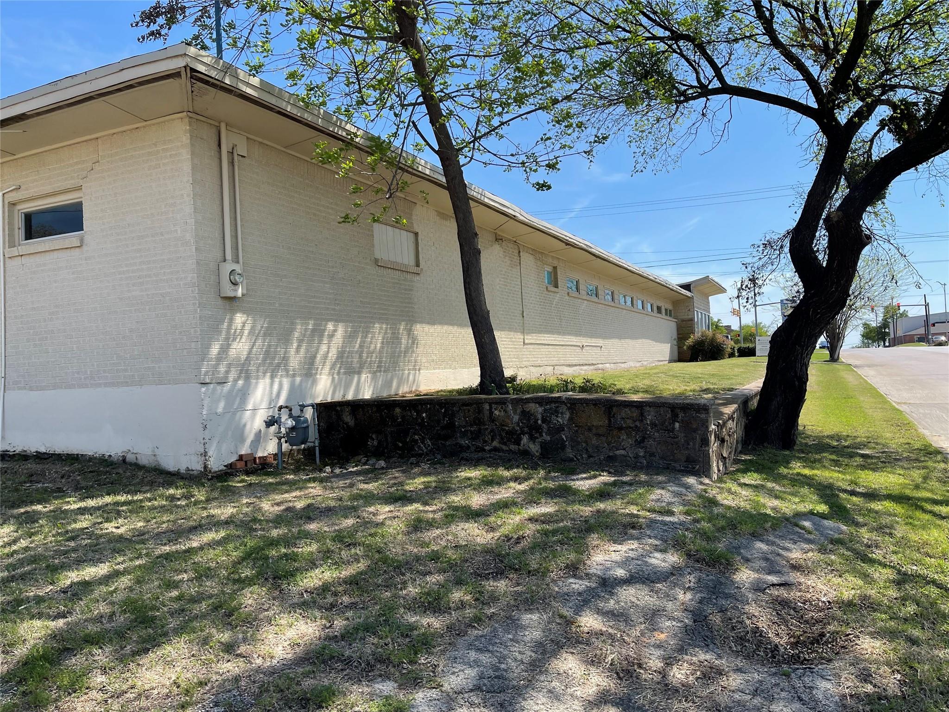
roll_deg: +2.4
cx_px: 474
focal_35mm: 25
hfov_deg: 69.4
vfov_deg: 54.9
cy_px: 356
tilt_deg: +1.1
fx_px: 685
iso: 32
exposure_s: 1/2545
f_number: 1.6
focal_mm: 5.1
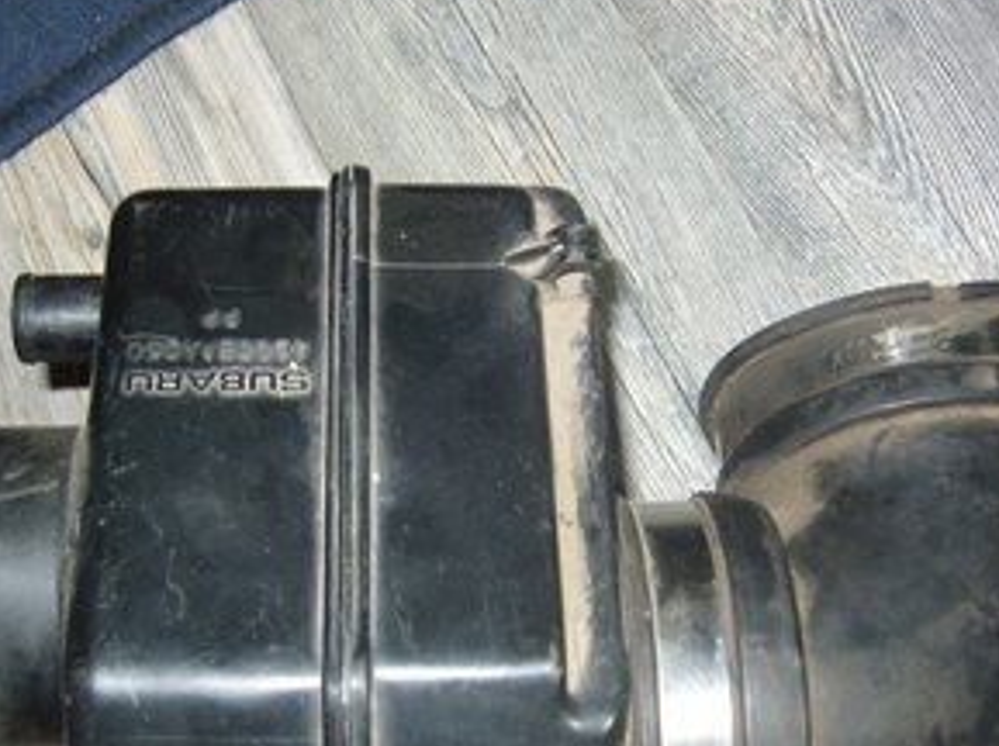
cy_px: 411
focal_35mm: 61
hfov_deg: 31.7
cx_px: 519
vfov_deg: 24.0
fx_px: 1758
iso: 100
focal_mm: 9.2
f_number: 3.1
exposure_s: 1/45
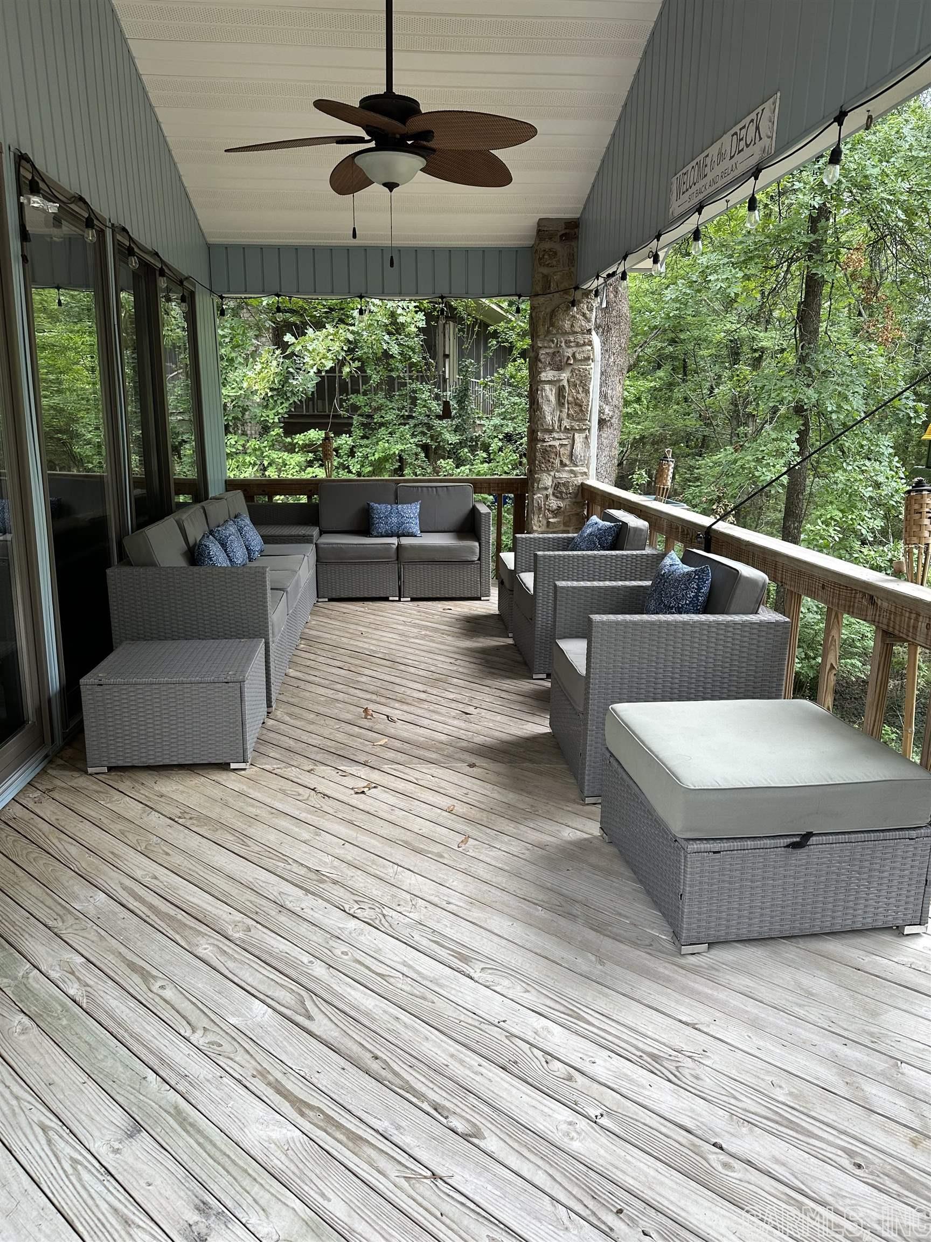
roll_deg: +0.5
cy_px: 621
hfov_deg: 56.8
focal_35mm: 24
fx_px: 861
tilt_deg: -12.8
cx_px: 466
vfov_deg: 71.6
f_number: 1.78
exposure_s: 1/121
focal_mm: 6.86
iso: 80
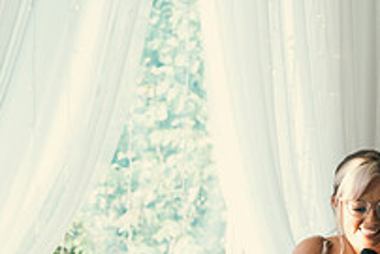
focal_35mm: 138
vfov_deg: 9.8
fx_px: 1458
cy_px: 319
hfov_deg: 14.8
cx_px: 122
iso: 400
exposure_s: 1/160
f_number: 3.5
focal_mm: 48
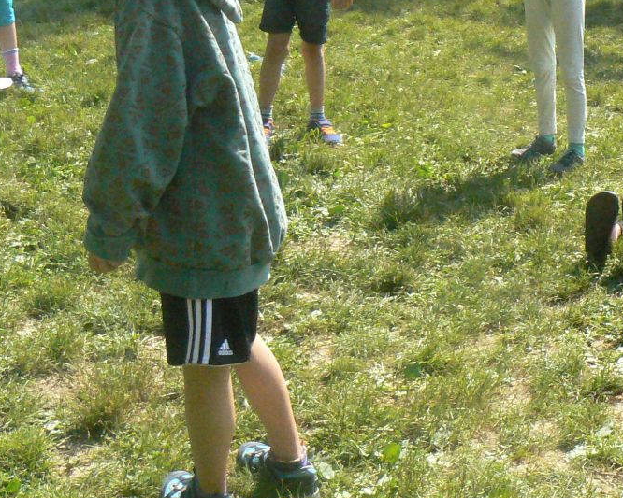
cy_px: 22
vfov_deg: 19.7
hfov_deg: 23.9
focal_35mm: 76
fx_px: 1402
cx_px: 634
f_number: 8
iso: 400
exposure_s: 1/500
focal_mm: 6
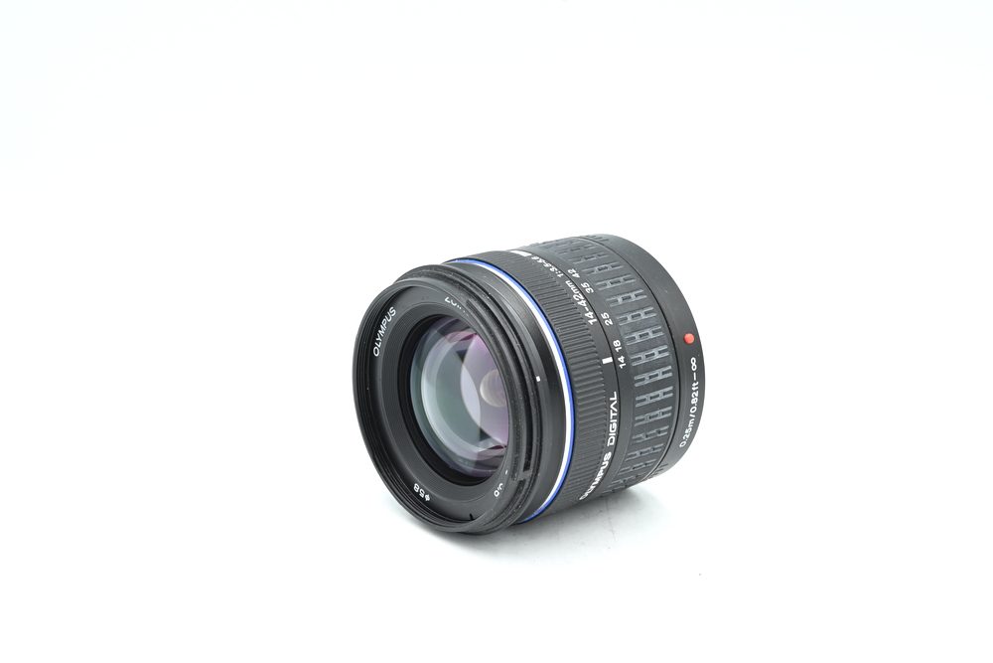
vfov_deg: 18.2
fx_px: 2069
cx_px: 496
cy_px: 332
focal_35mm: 75
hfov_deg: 27.0
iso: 200
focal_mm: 75
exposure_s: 1/13
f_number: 16
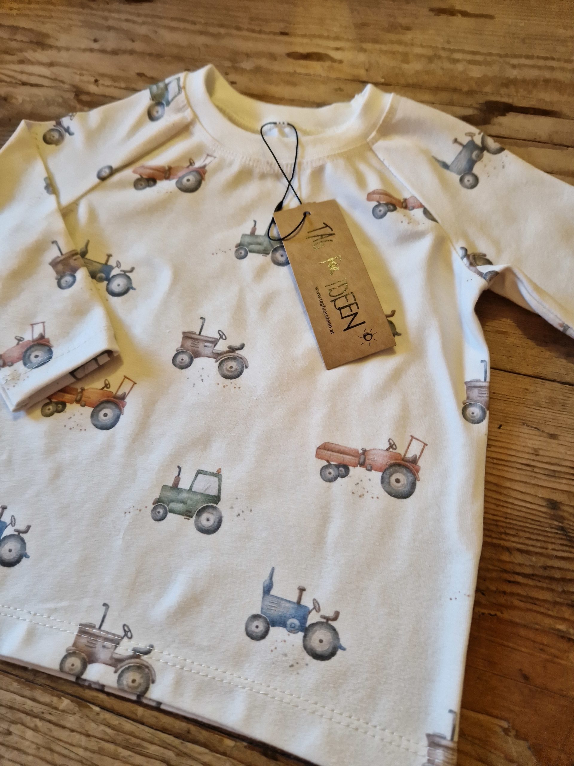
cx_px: 287
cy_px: 383
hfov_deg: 58.9
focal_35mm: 23
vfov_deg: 73.9
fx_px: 509
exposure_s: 1/100
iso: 400
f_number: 1.8
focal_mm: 5.4
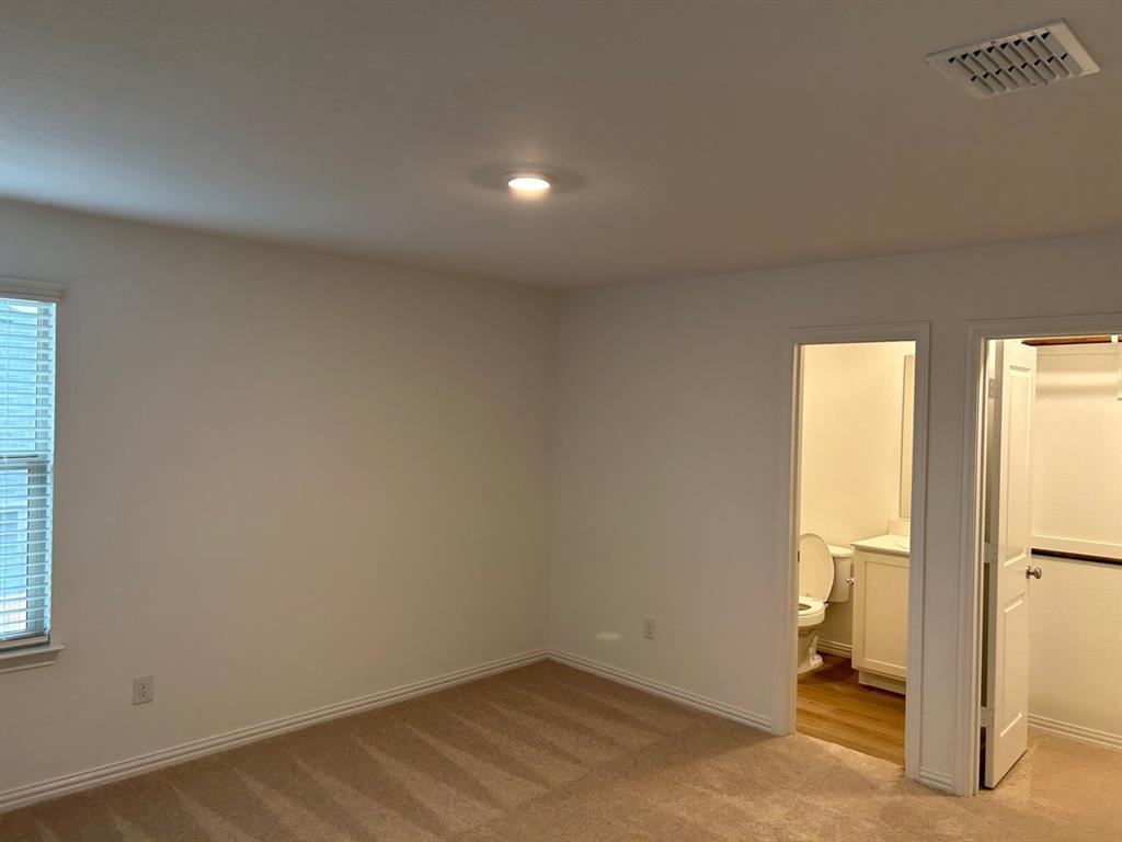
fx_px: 843
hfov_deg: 67.3
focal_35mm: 26
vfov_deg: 53.1
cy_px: 421
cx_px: 561
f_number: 1.5
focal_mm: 5.7
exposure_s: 1/60
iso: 80
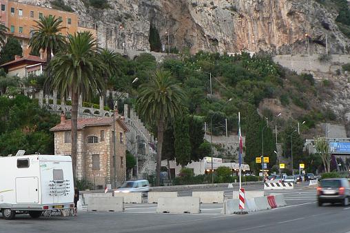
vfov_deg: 22.9
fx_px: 573
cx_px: 94
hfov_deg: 33.4
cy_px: 151
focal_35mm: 59
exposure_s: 1/15
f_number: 2.8
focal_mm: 6
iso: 80
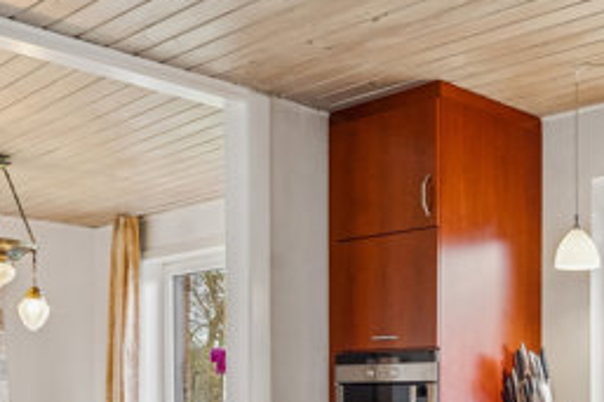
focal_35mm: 53
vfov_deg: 24.5
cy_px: 387
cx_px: 632
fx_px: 889
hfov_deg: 33.6
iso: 200
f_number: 8
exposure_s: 1/5
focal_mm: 17
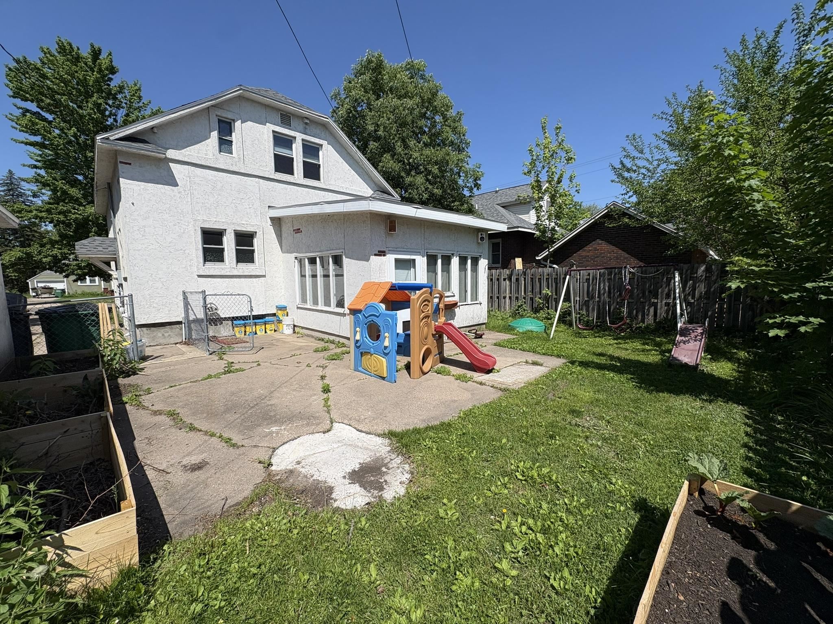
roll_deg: +1.3
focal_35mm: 14
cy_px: 312
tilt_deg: -5.4
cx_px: 416
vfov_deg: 85.7
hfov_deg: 102.1
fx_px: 337
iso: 40
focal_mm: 2.22
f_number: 2.2
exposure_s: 1/2874
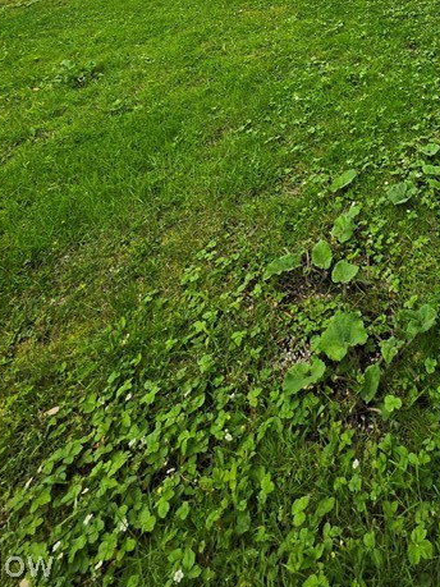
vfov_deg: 45.7
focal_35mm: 29
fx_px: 492
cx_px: 370
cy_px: -61
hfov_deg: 45.1
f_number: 1.9
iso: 32
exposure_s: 1/825
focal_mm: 2.2
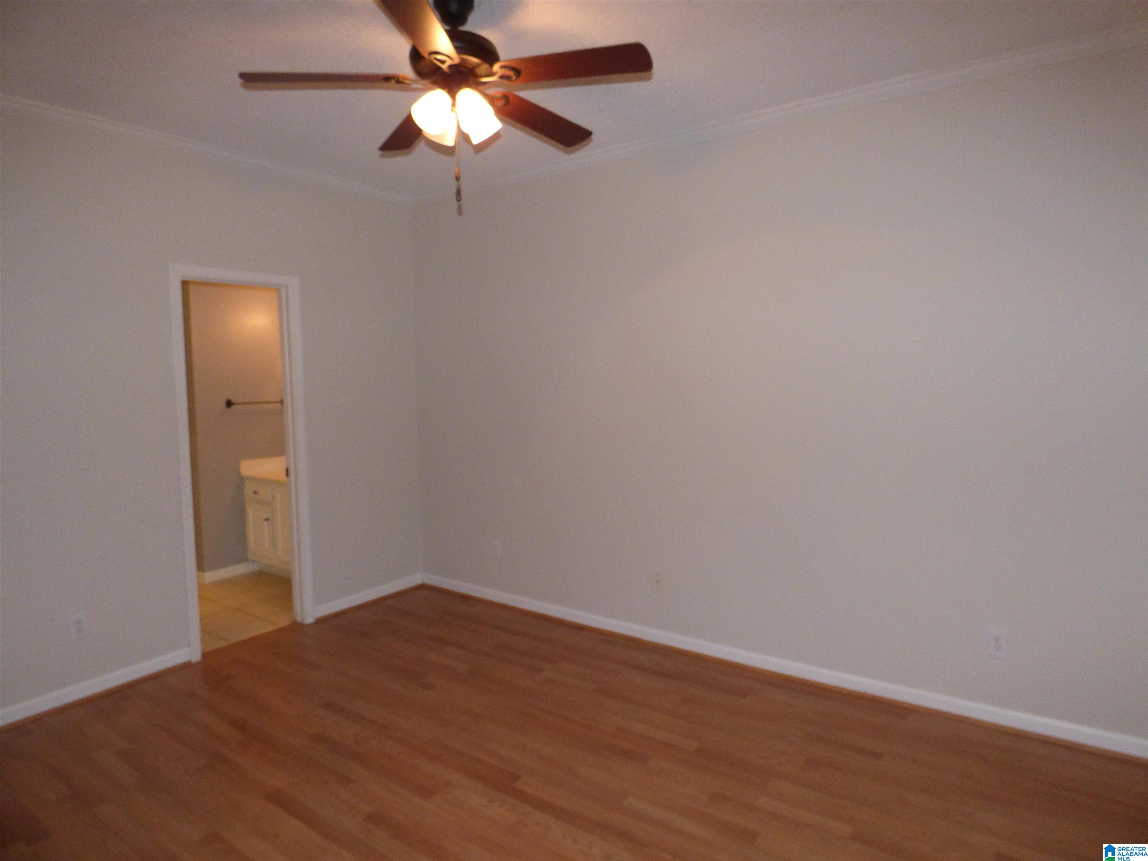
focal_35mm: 20
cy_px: 430
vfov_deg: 66.0
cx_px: 574
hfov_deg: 81.7
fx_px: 663
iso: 400
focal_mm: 3.58
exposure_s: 1/60
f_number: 2.8
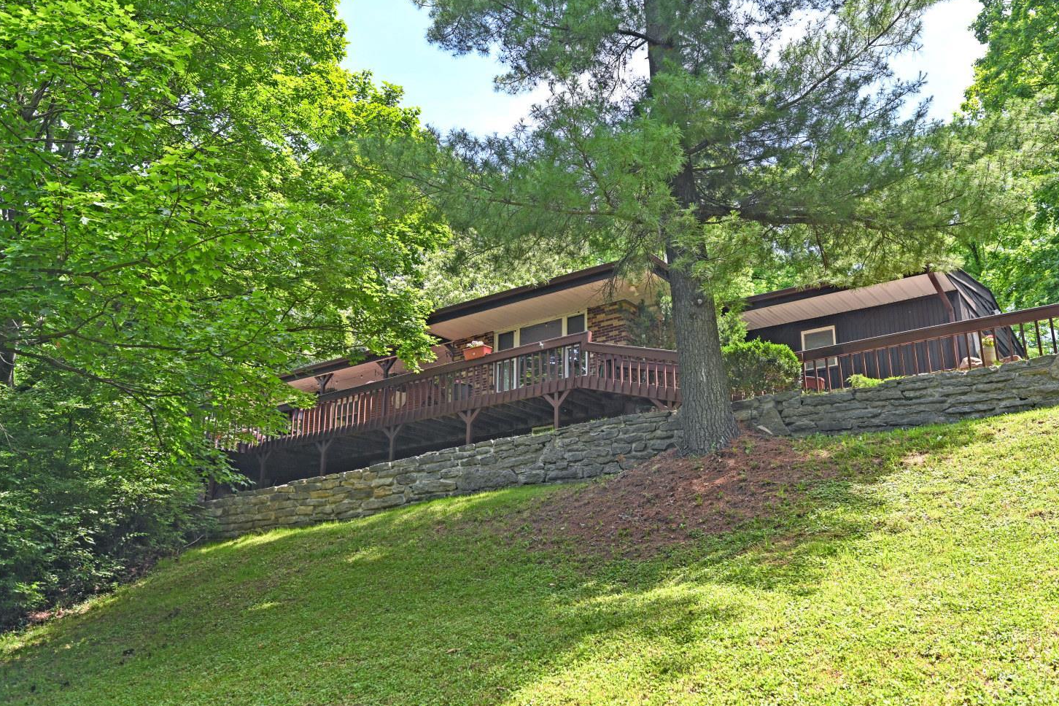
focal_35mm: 31
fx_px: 912
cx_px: 543
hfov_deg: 60.3
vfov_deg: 42.3
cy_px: 357
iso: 200
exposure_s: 1/250
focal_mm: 30
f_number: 5.6
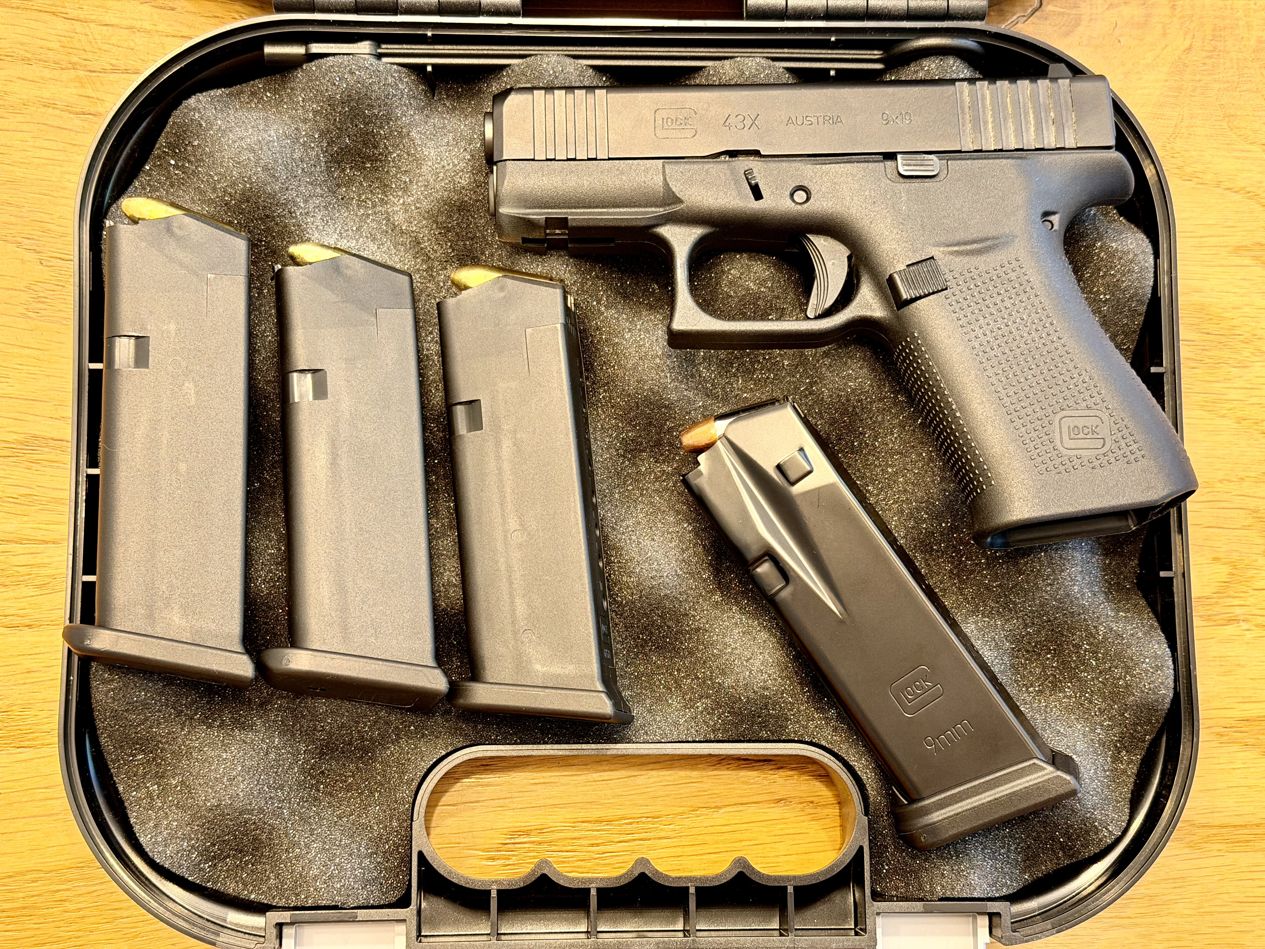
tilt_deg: -81.9
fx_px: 1754
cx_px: 632
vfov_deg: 30.3
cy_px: 474
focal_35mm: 48
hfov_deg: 39.7
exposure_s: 1/33
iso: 200
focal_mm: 6.76
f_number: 1.78
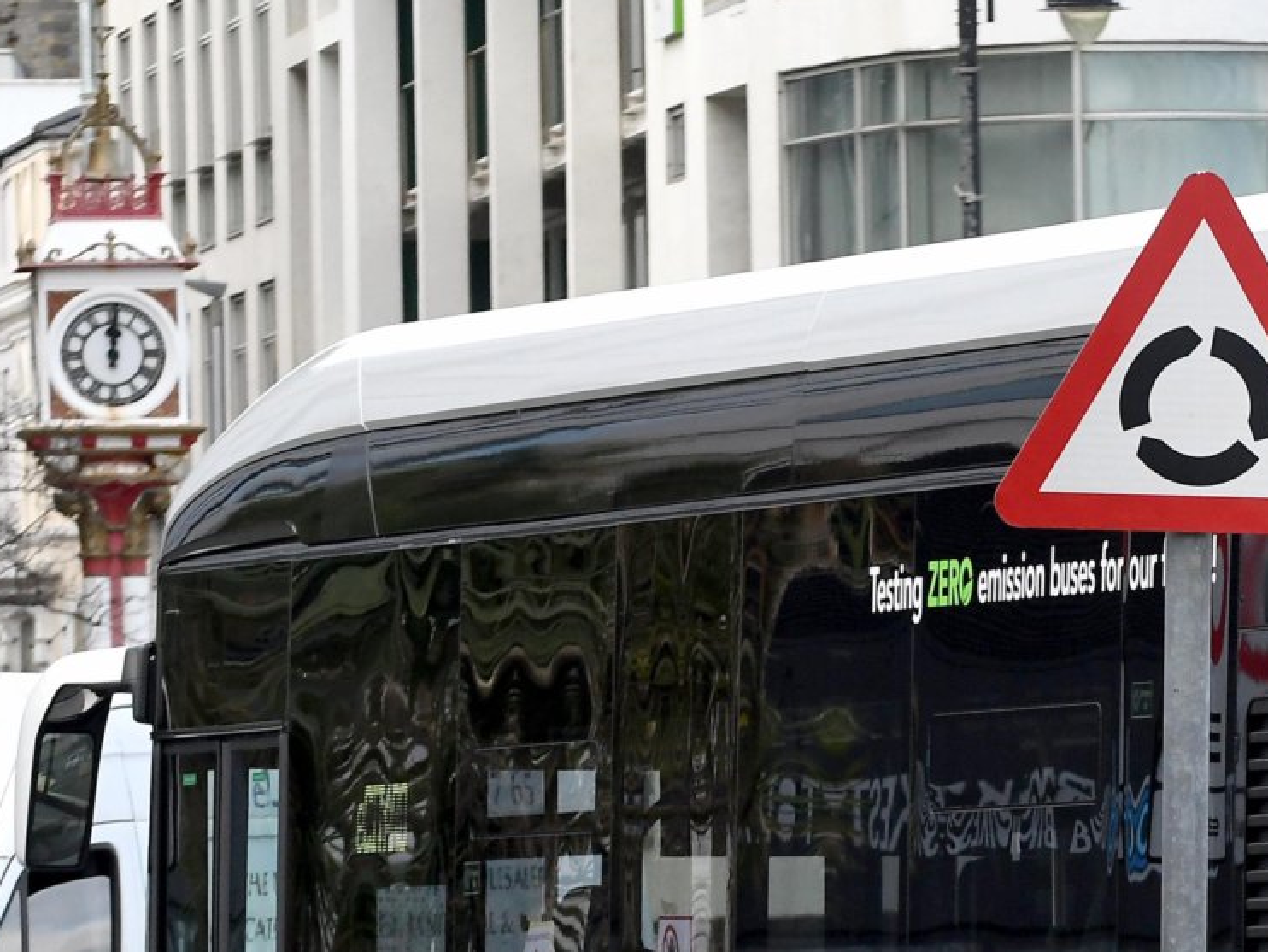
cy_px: 905
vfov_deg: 2.8
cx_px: 1538
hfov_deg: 3.7
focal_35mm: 537
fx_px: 19689
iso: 1000
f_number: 14
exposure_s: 1/800
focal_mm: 135
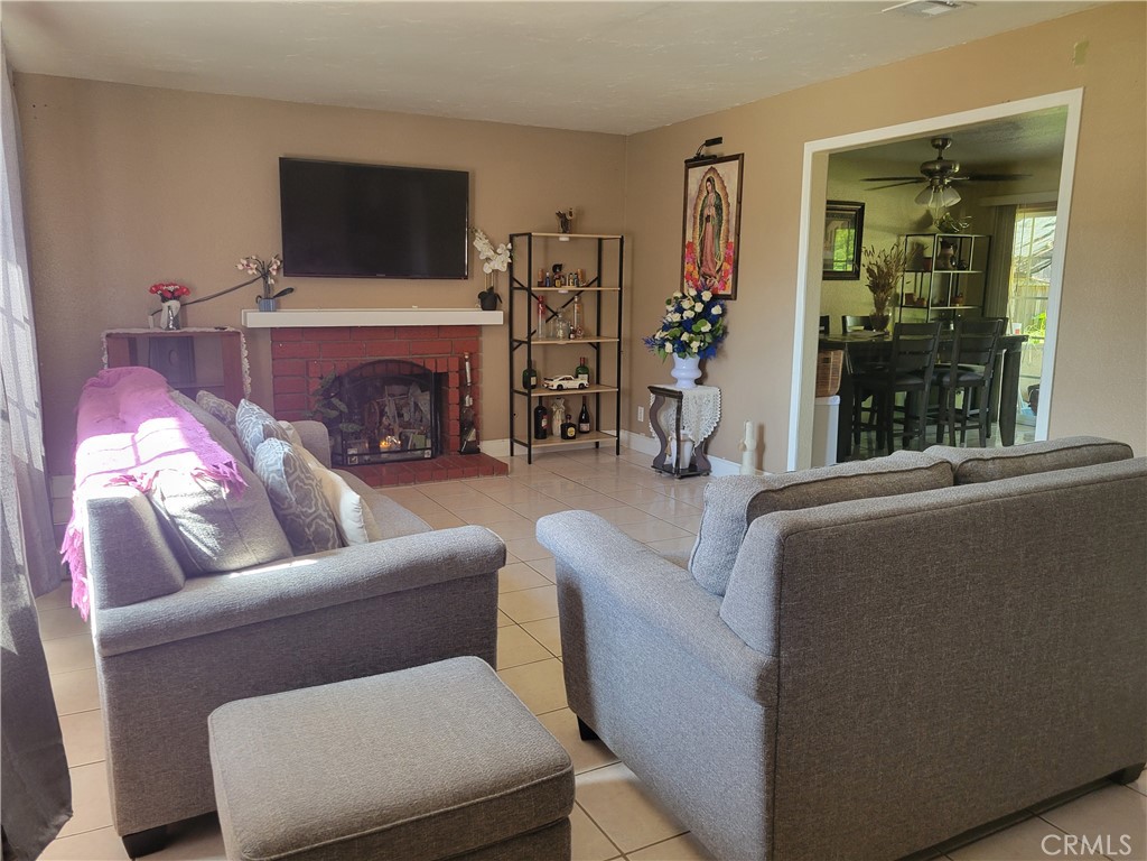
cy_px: 430
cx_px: 574
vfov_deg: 53.1
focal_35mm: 26
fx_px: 862
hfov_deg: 67.3
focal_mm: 5.4
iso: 160
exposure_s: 1/40
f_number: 1.8
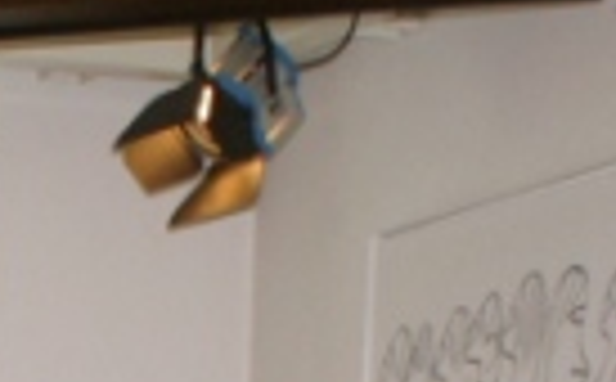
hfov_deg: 9.9
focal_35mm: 206
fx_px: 3451
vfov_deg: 5.8
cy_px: 1256
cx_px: -310
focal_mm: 18
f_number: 3.5
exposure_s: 1/60
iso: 400
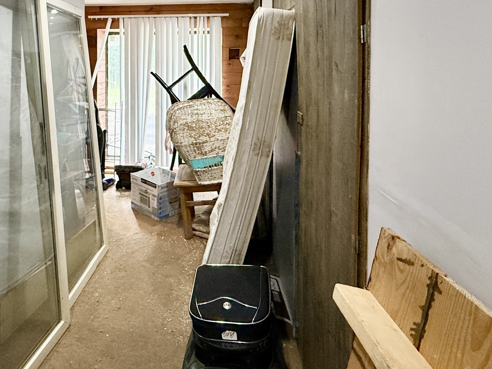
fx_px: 341
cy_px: 75
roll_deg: +1.1
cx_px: 163
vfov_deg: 53.1
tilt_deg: -1.8
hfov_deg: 69.5
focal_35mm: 24
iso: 500
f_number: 2.2
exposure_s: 1/60
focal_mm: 2.22
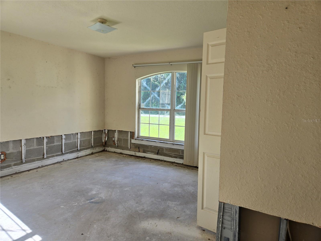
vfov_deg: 58.9
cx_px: 160
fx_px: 213
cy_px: 120
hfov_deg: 73.9
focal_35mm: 23
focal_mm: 5.4
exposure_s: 1/180
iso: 32
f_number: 1.8
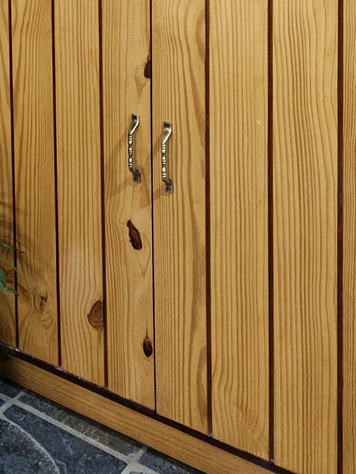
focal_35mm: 50
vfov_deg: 32.1
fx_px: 686
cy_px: -86
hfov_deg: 27.7
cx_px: 12
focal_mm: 2.2
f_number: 2.2
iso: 500
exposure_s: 1/33
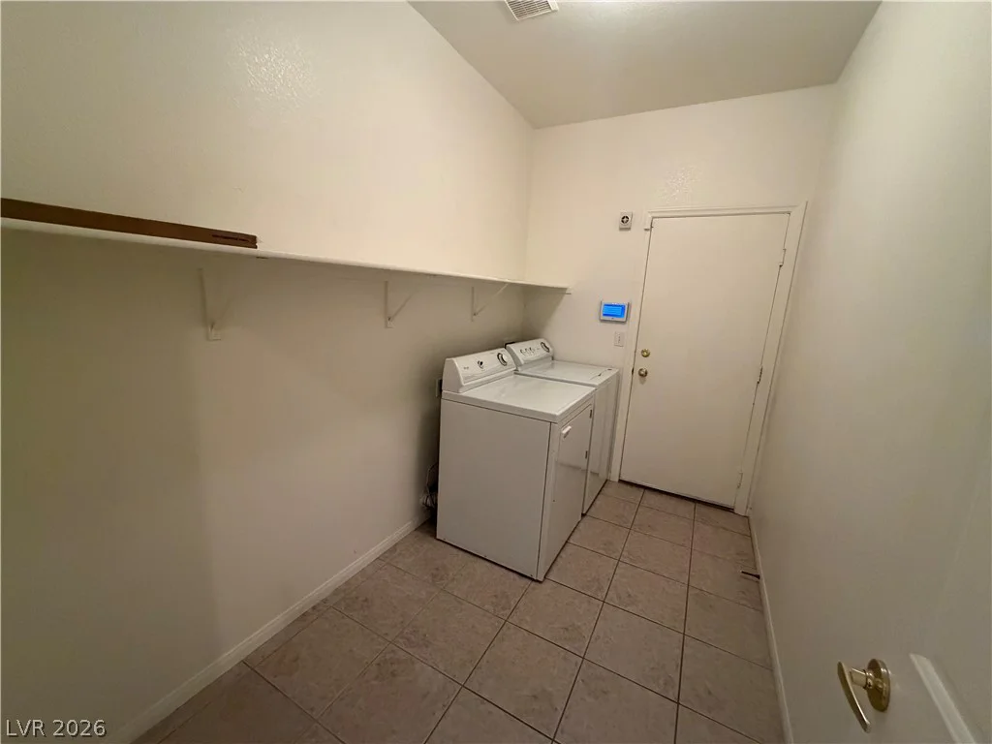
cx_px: 496
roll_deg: -2.9
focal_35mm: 14
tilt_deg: -12.1
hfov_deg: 102.1
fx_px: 401
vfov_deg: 85.7
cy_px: 372
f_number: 2.2
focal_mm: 2.22
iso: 640
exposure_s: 1/60
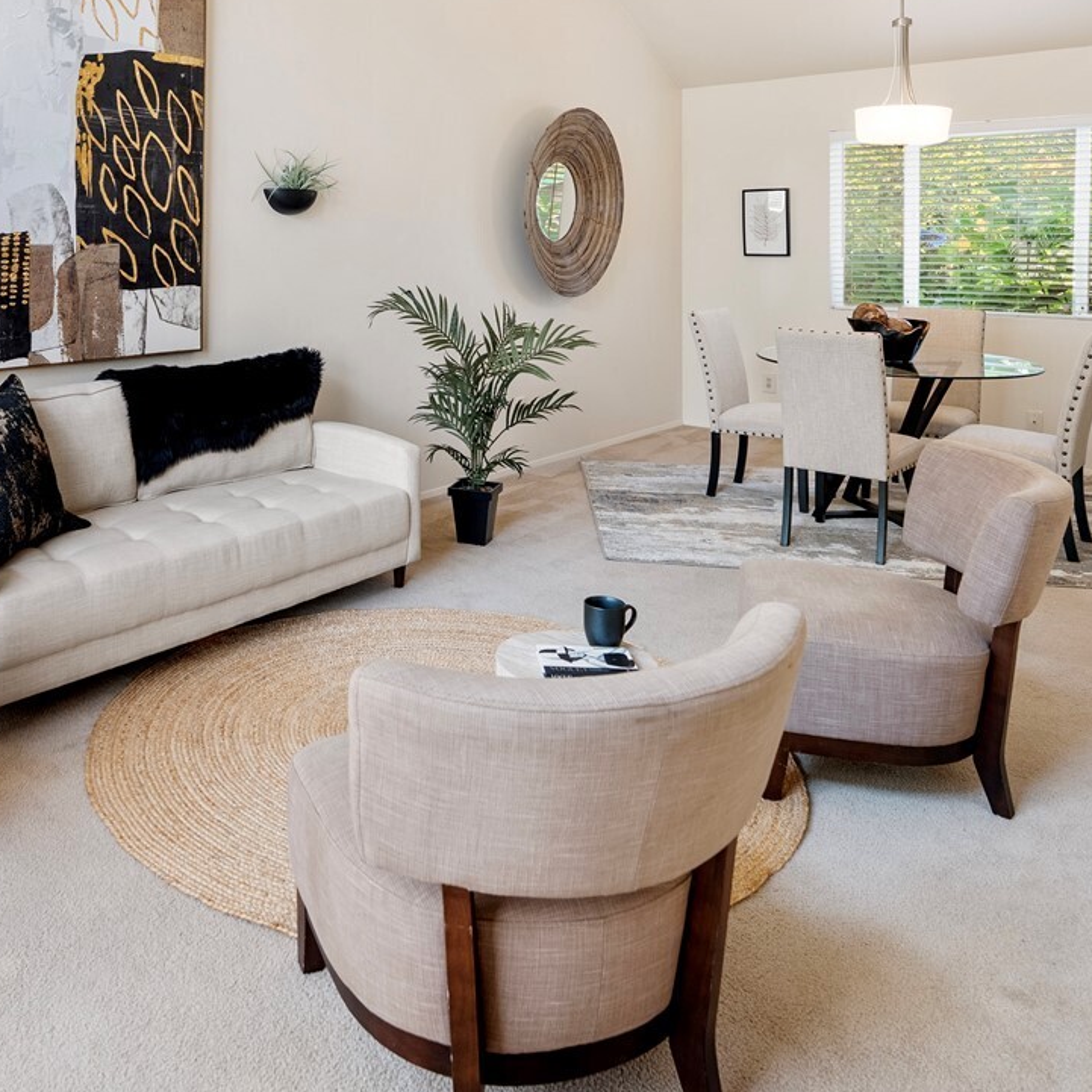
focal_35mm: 28
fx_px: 999
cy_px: 253
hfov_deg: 55.8
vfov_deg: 54.2
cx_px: 342
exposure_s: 1/1000
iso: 800
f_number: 5.6
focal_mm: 14
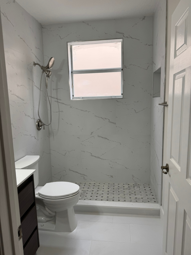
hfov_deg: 56.8
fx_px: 177
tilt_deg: -9.1
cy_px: 128
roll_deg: +1.9
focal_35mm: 24
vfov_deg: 71.6
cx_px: 96
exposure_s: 1/170
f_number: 1.78
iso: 80
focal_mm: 6.76
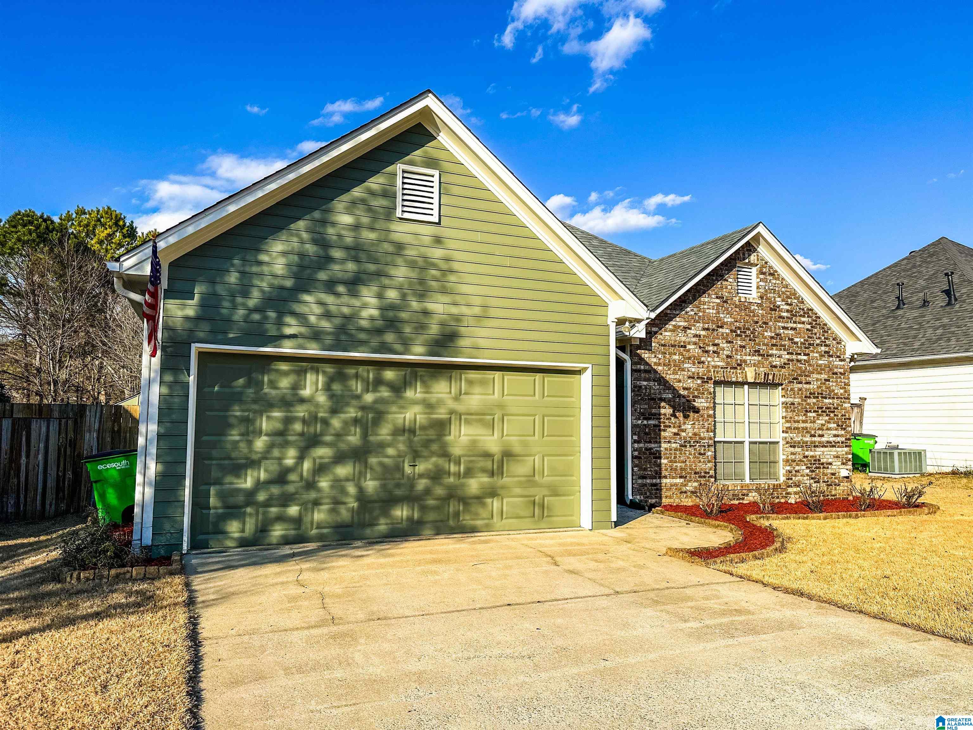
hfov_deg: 71.6
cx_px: 486
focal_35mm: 24
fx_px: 675
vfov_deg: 56.8
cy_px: 365
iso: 80
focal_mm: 6.86
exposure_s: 1/5300
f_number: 1.8
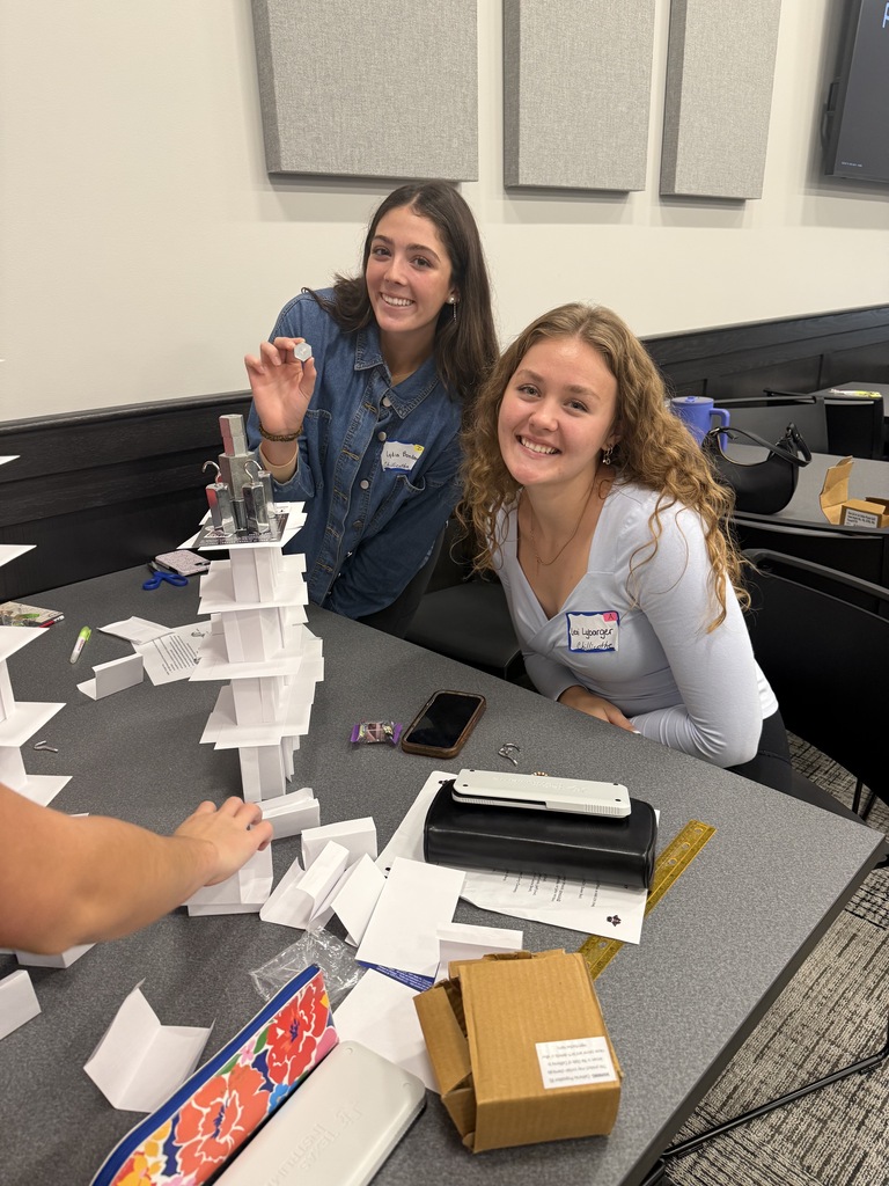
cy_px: 593
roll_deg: +1.1
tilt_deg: -21.0
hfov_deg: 56.8
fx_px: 822
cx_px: 444
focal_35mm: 24
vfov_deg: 71.6
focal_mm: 6.76
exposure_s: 1/60
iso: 160
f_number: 1.78
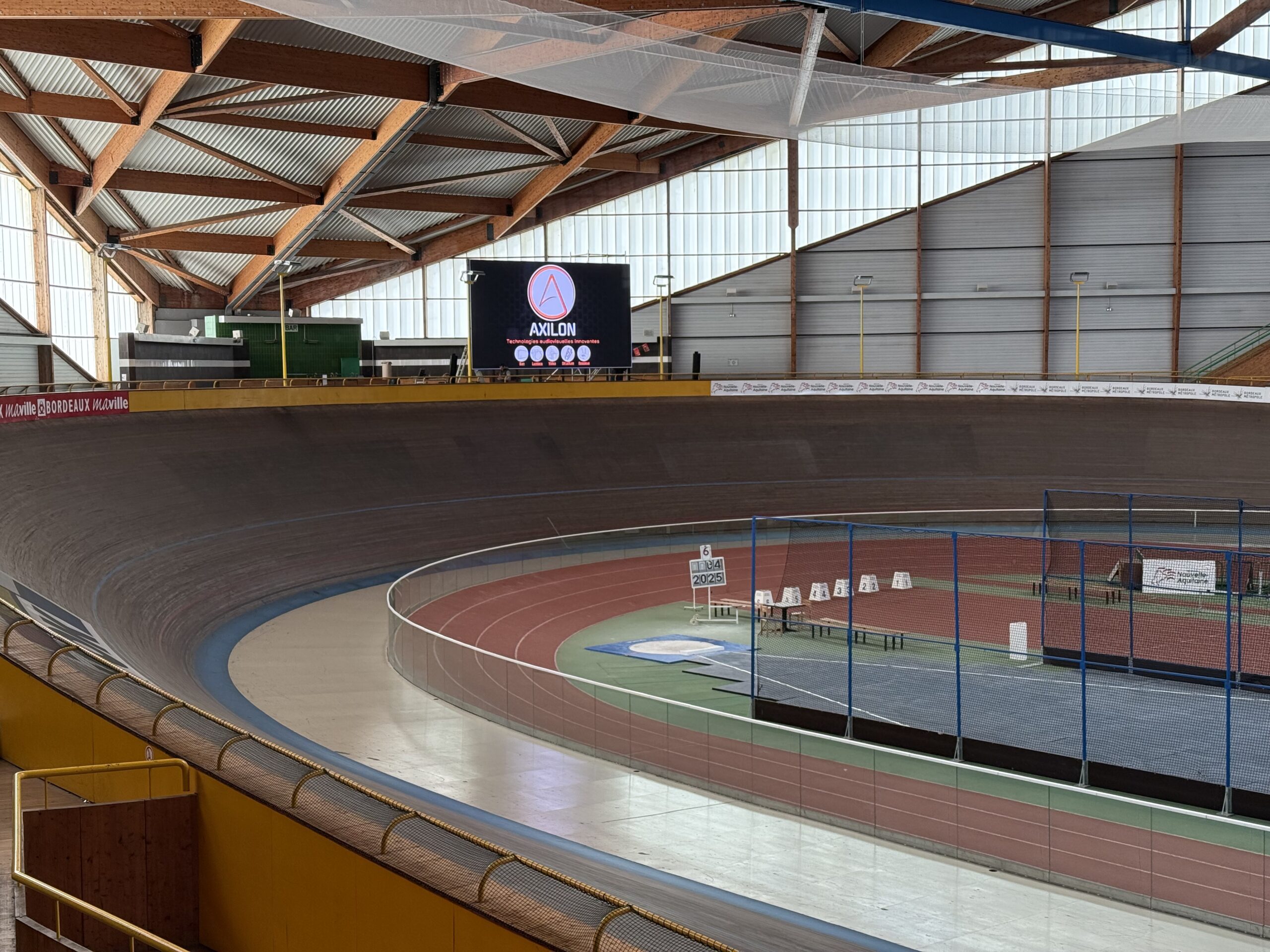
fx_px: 1761
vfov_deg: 30.3
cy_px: 476
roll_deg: +1.1
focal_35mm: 48
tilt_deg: -3.4
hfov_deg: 39.7
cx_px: 635
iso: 160
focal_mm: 6.76
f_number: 1.78
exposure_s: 1/209
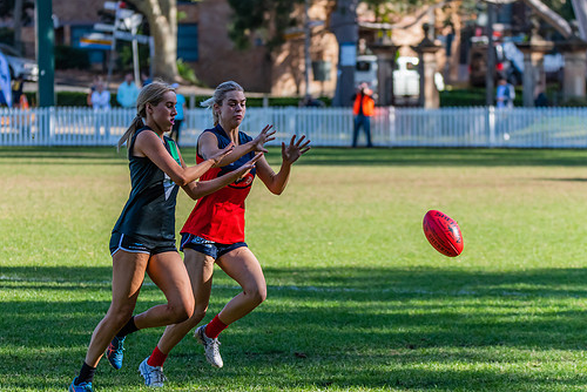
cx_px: 244
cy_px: 208
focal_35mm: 235
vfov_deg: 5.9
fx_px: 3834
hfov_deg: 8.8
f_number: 5
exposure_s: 1/1600
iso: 800
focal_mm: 170
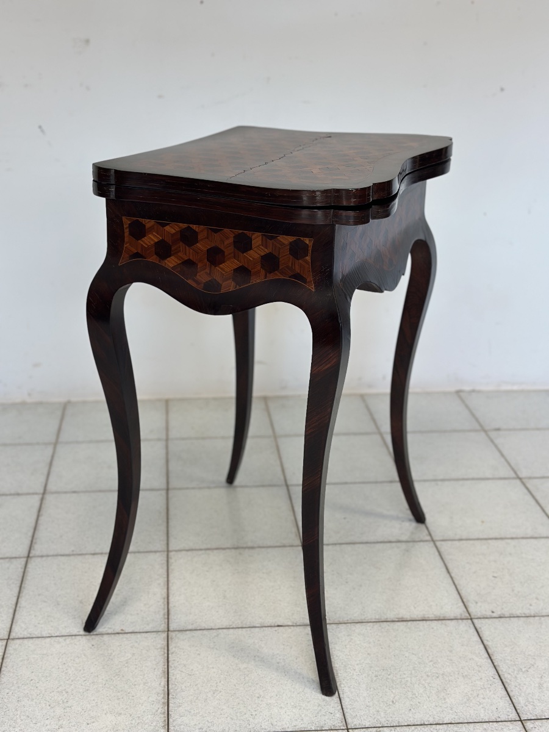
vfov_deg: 39.7
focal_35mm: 48
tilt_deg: -19.4
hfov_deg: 30.3
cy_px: 366
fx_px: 1015
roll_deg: -2.8
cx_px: 274
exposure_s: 1/100
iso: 80
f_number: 1.78
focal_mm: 6.86
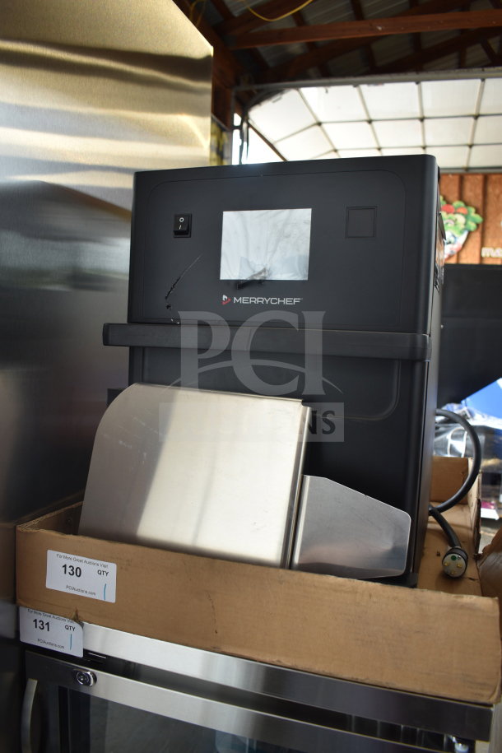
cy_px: 376
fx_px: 565
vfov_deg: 67.4
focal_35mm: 27
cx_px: 251
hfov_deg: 47.9
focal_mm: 18
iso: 200
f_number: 3.5
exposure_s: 1/40
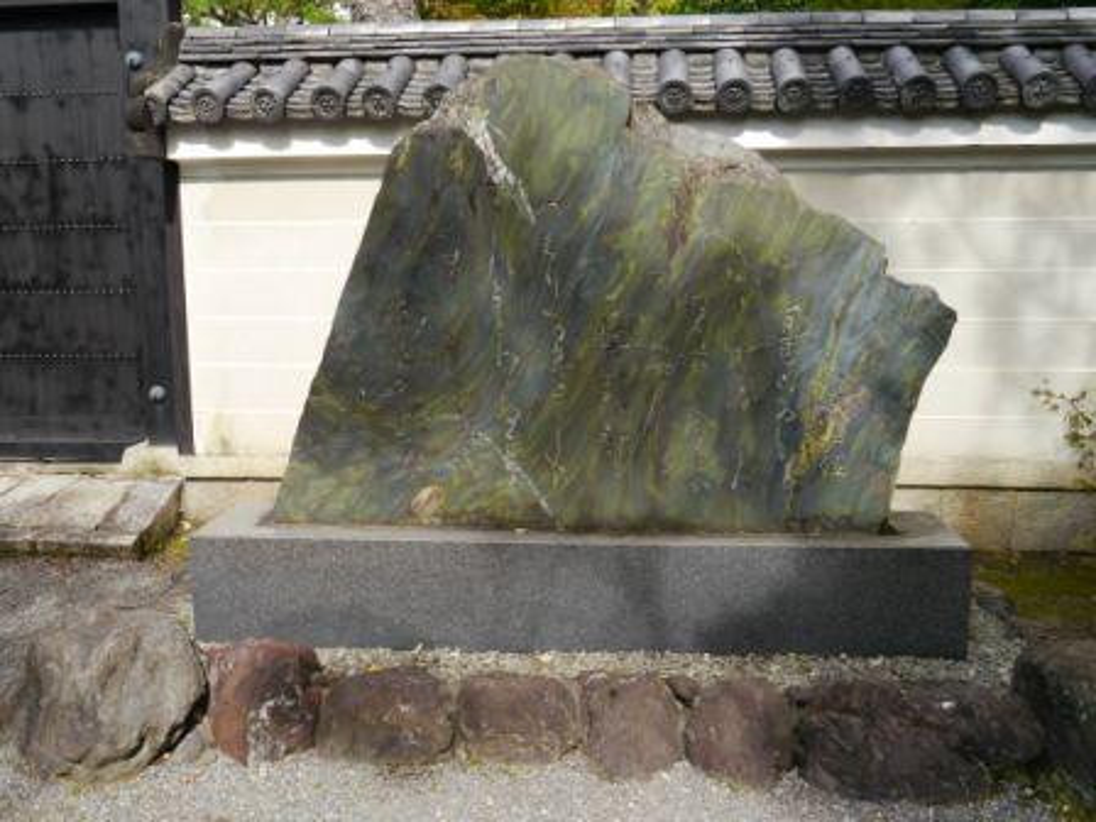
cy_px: 411
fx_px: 1013
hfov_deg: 56.8
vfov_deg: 44.2
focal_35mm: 32
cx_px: 548
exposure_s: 1/320
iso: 160
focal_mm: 16
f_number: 6.3
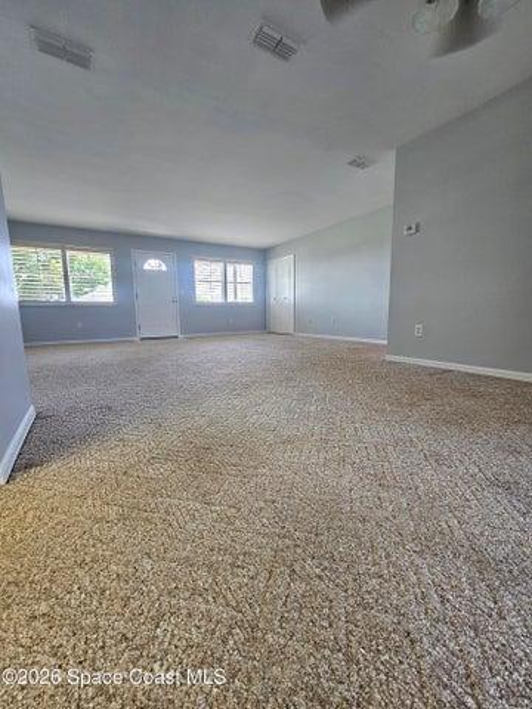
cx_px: 266
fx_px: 266
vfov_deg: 106.2
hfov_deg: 89.9
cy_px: 354
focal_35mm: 13
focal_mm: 2.2
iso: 125
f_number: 2.2
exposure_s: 1/60.2
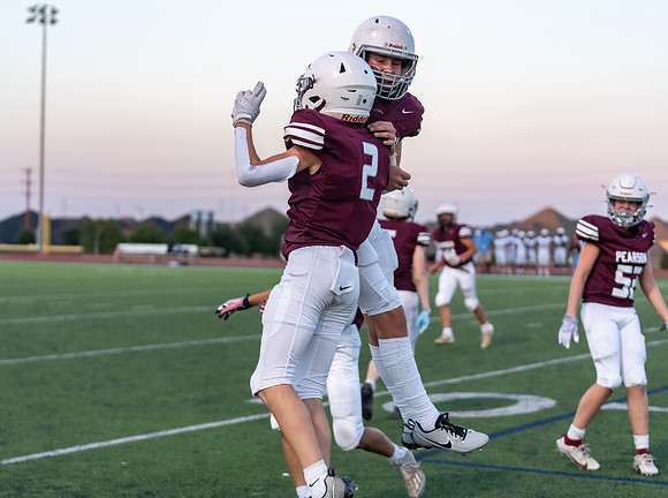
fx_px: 1478
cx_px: 291
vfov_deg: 19.1
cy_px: 249
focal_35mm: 77
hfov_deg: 25.4
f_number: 2.8
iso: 1000
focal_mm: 70
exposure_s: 1/1250
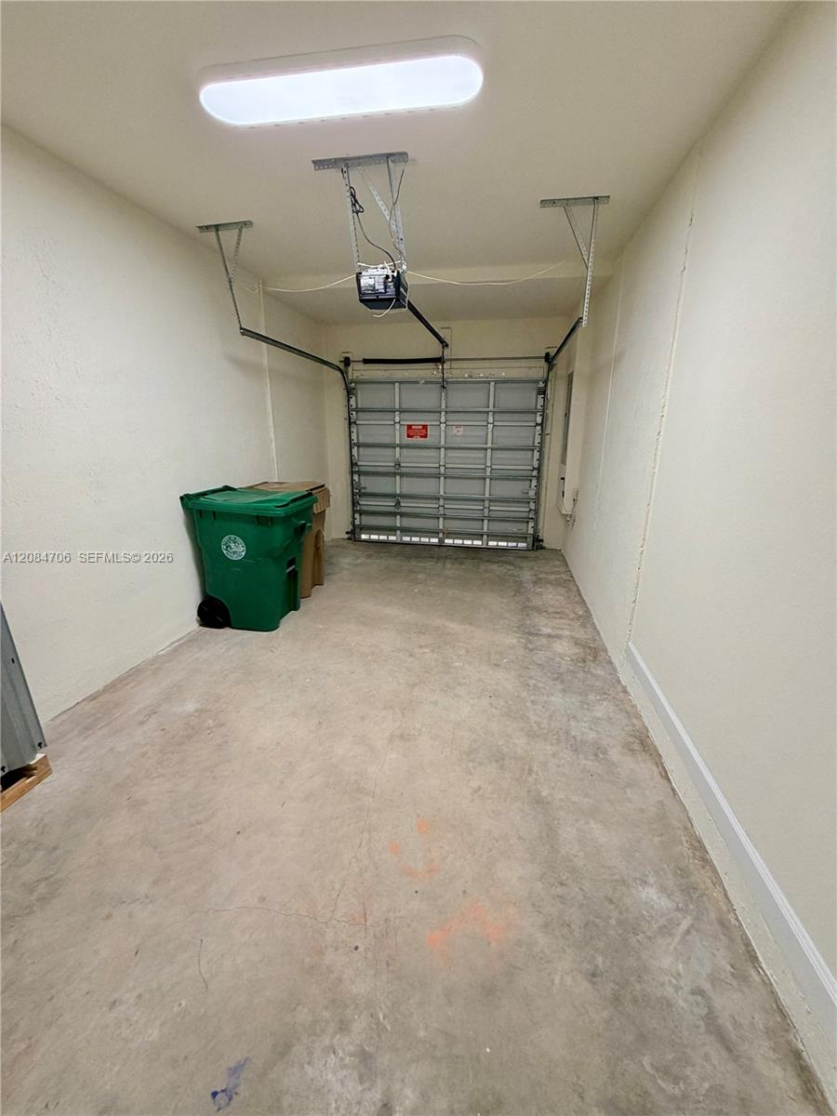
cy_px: 558
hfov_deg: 85.7
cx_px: 418
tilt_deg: -16.0
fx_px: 451
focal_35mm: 14
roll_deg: +0.2
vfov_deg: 102.1
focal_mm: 2.22
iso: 160
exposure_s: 1/60
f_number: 2.2
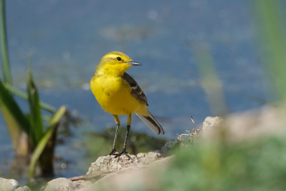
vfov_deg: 1.5
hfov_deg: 2.3
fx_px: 7150
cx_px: 143
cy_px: 96
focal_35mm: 900
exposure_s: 1/4000
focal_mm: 600
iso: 2000
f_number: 8
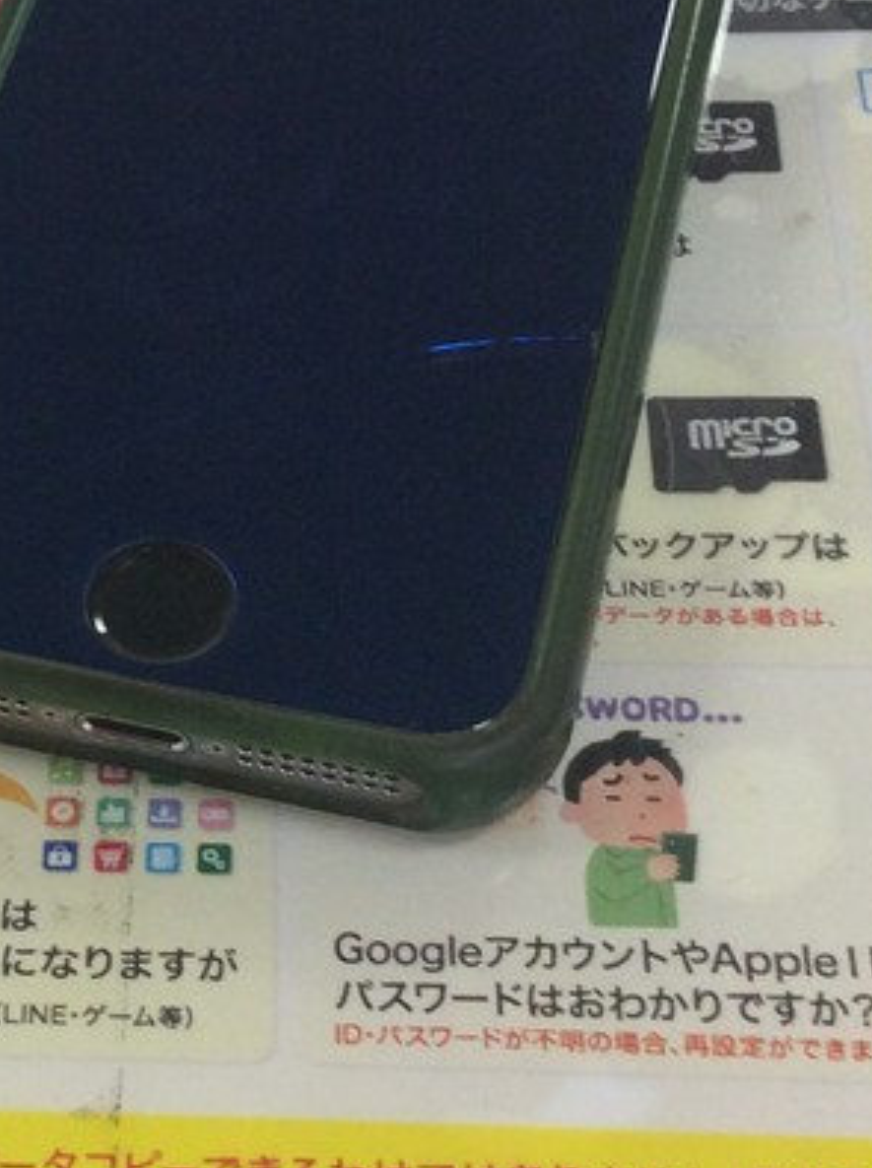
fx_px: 2795
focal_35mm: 83
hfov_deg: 17.4
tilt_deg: -52.8
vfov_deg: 23.5
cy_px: 449
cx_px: 61
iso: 64
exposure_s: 1/120
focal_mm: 3.3
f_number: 2.4
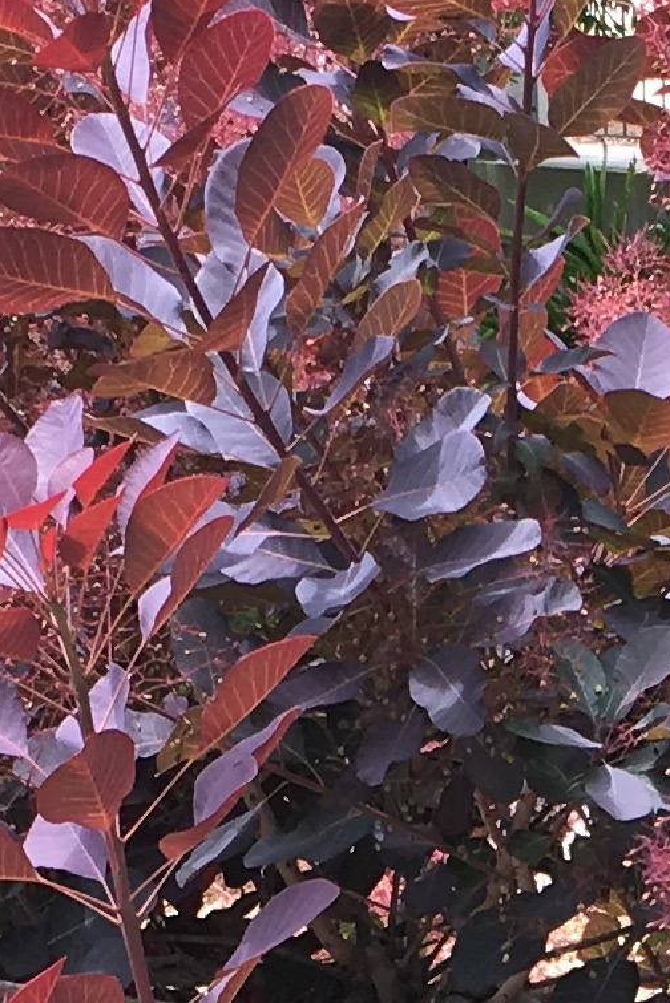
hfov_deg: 8.5
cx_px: 687
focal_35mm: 161
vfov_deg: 12.3
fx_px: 4490
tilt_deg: -16.2
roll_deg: +1.7
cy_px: 1322
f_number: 2.2
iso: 25
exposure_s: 1/207
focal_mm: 4.15
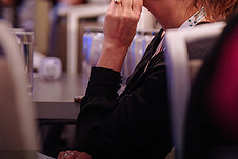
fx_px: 1746
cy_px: 41
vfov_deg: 5.2
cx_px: 93
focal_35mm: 264
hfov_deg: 7.8
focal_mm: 103
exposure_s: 1/250
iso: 3200
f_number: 2.8
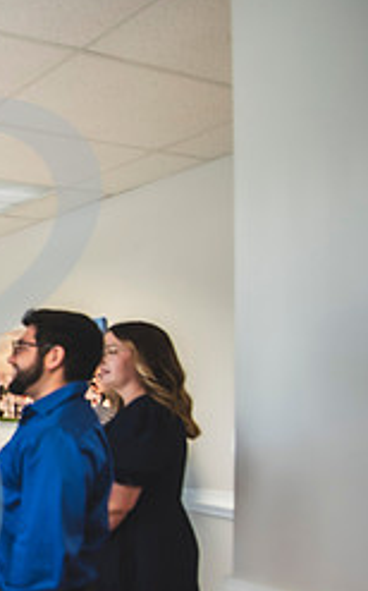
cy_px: 394
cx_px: -272
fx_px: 547
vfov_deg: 55.6
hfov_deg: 23.0
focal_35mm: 34
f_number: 2.8
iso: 800
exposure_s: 1/200
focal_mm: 14
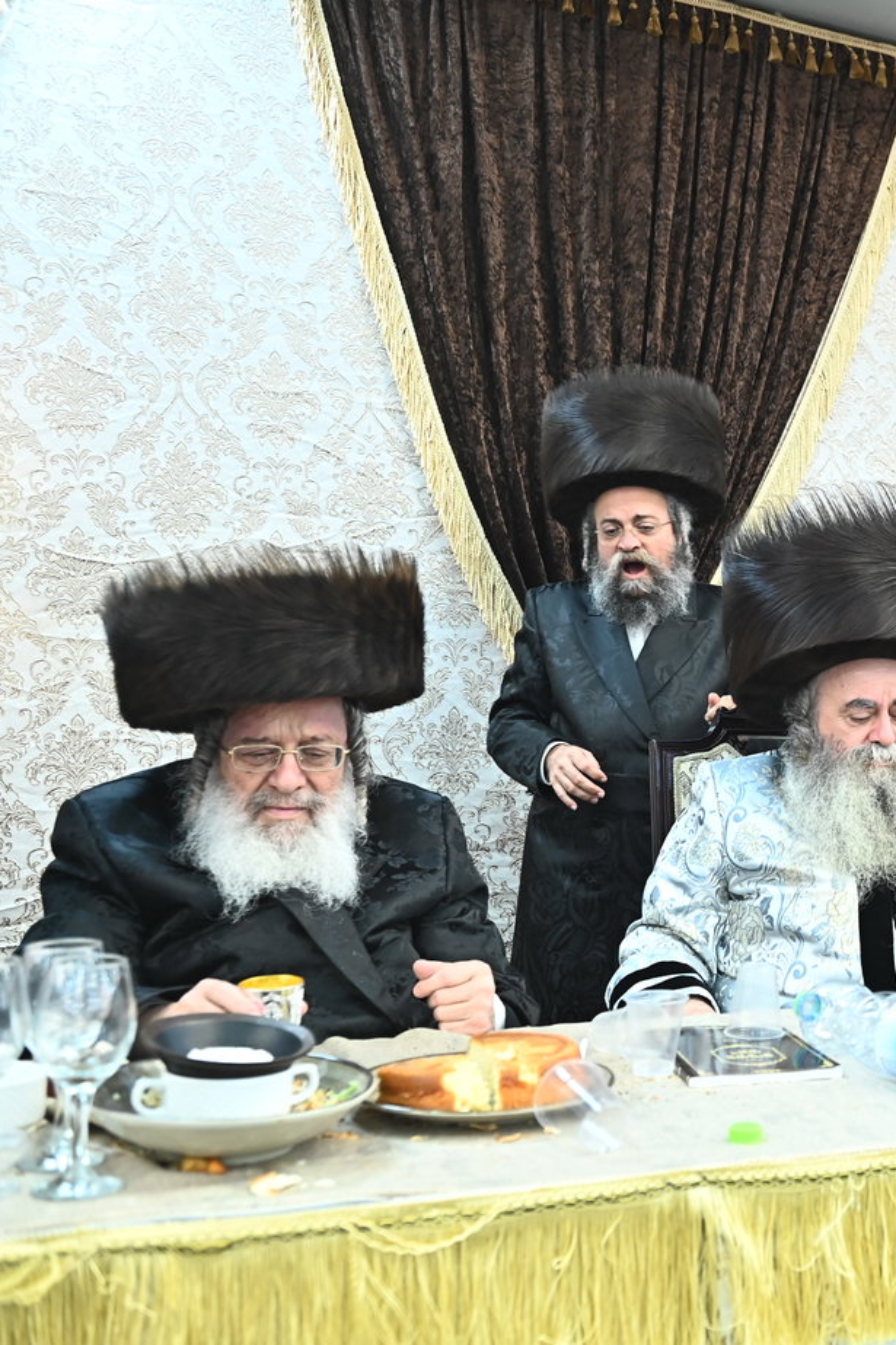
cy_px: 670
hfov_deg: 27.7
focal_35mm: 44
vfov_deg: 44.5
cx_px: 998
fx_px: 1643
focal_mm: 29
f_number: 4
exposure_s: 1/200
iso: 2000
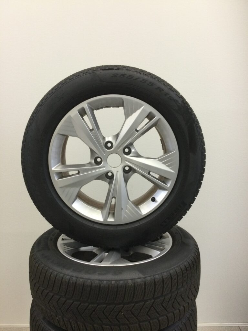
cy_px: 166
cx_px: 124
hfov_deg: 45.4
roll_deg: +2.0
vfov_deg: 58.4
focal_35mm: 31
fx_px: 296
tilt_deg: -9.3
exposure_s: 1/33
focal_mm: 3.3
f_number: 2.4
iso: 100
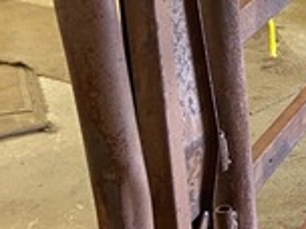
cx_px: 511
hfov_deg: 13.3
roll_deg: -0.3
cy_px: 121
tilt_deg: -23.0
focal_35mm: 137
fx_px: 1211
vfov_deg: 10.8
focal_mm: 4.25
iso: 125
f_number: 1.8
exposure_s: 1/60
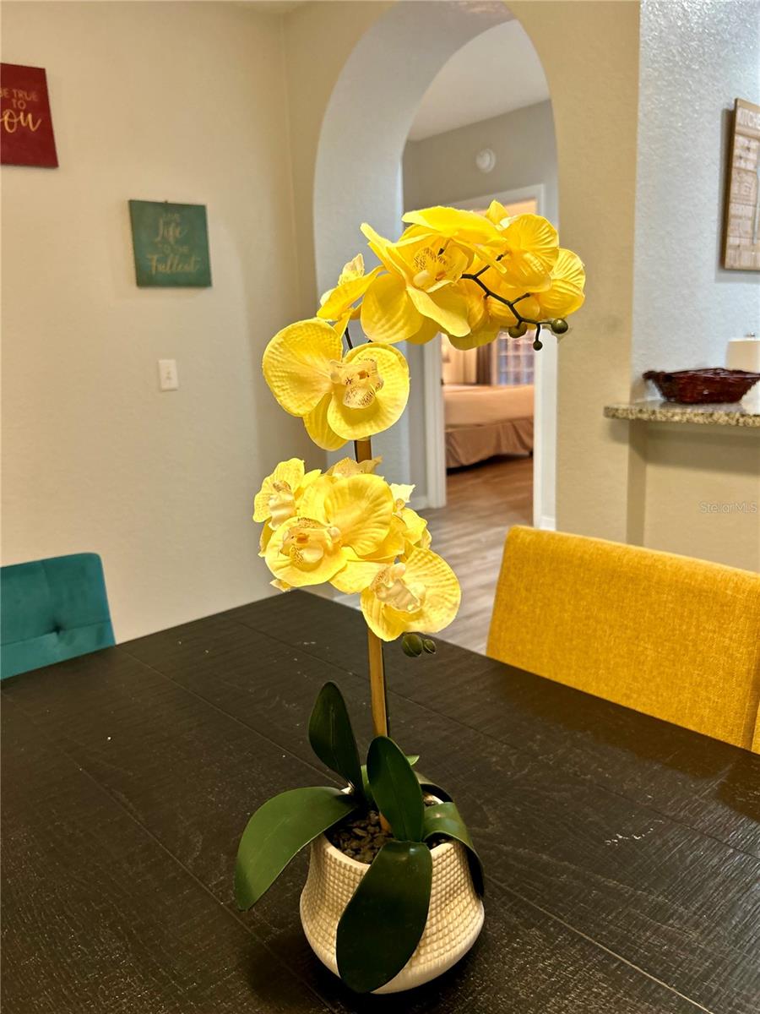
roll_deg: +2.8
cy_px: 507
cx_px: 380
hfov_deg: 53.1
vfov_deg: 67.3
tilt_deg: -12.6
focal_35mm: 26
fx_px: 761
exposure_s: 1/60
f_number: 1.5
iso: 160
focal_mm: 5.7
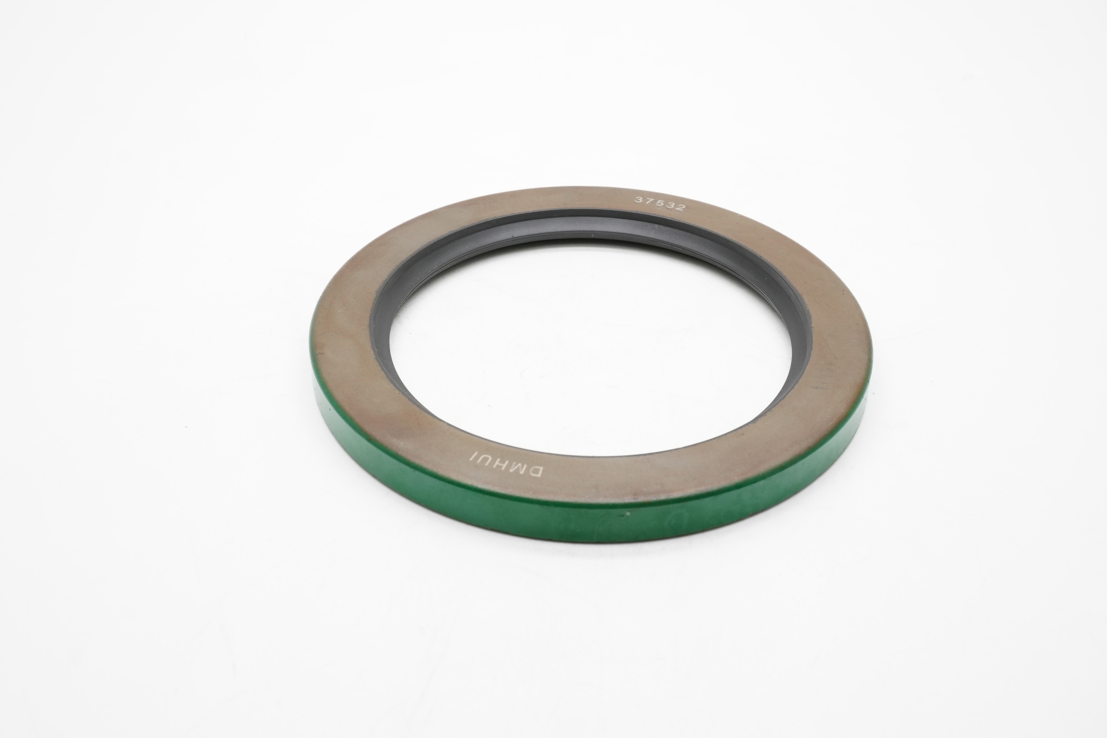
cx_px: 554
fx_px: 1199
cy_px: 369
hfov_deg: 49.6
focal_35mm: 39
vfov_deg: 34.2
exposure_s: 1/60
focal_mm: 26
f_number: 11
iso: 800
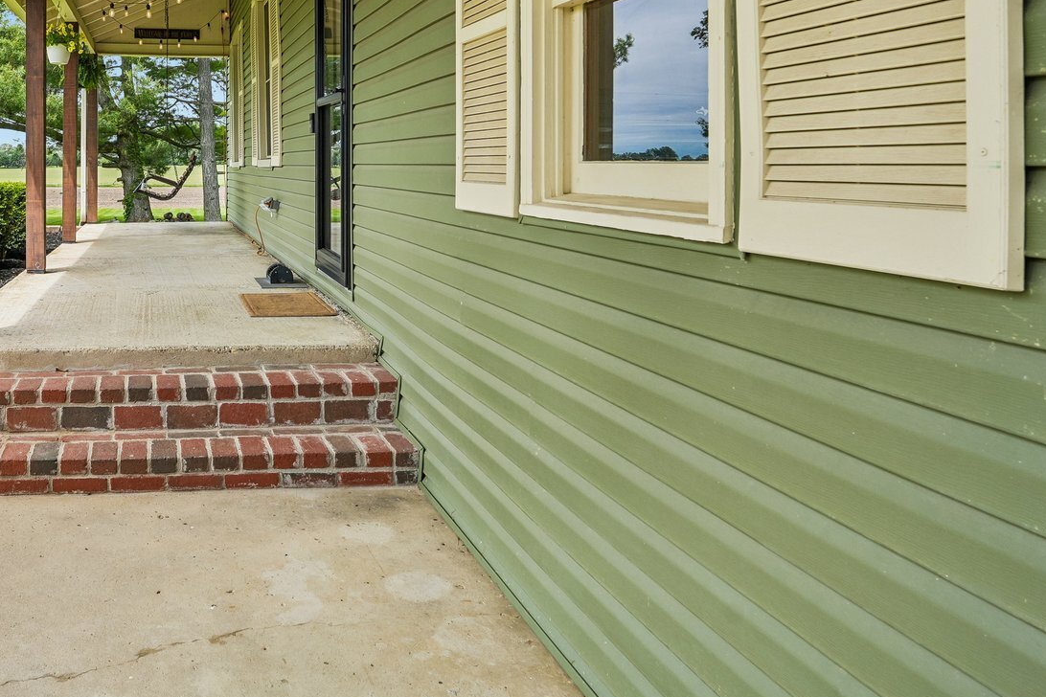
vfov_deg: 42.0
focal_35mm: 30
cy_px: 155
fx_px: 872
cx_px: 169
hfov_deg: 56.1
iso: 100
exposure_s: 1/160
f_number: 8
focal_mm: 16
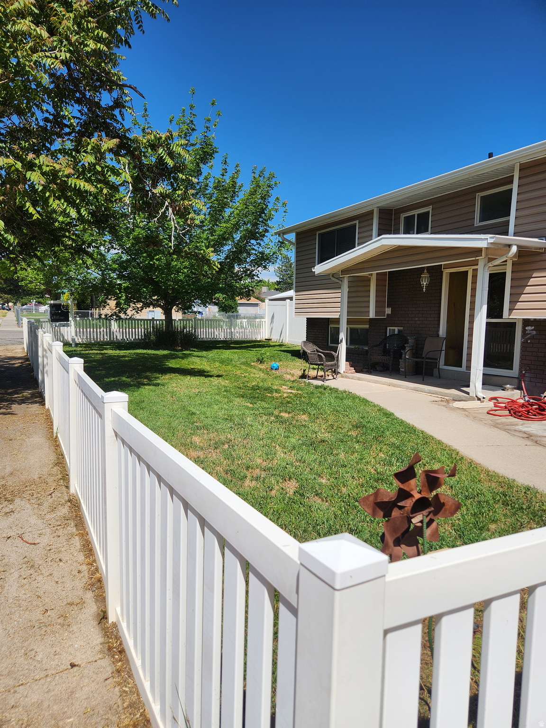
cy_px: 364
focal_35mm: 23
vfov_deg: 73.9
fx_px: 484
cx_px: 273
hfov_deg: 58.9
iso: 20
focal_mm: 5.4
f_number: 1.8
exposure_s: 1/2715
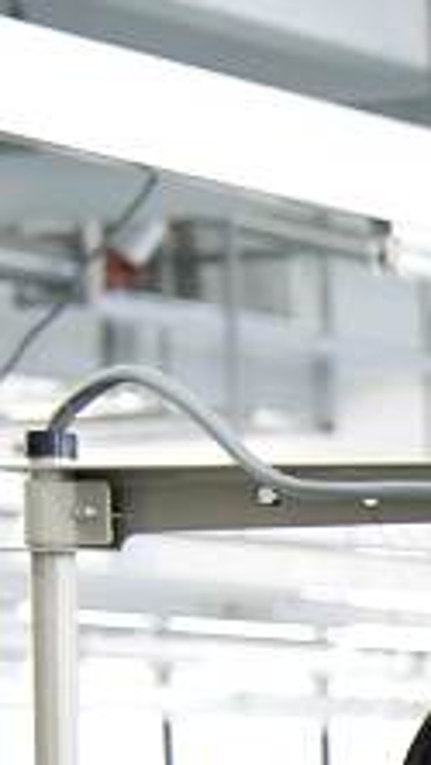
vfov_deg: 11.4
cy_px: 1130
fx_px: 3675
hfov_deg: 5.5
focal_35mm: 181
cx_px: 1955
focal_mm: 32
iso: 500
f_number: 4
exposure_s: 1/100
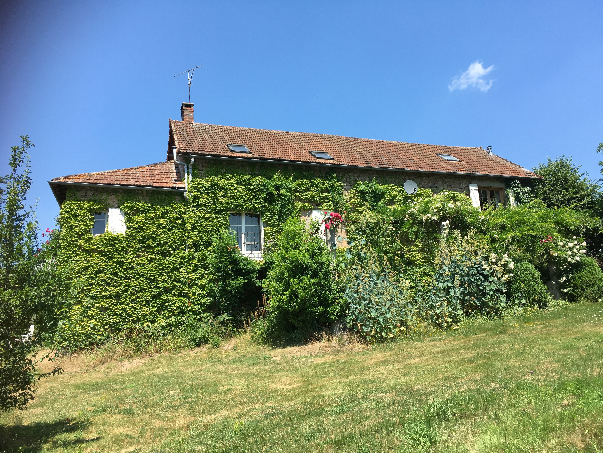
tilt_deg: +10.5
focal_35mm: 29
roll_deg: +2.7
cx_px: 302
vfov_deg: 48.2
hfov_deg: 61.7
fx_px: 505
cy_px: 226
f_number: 2.2
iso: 25
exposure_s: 1/793
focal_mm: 4.15
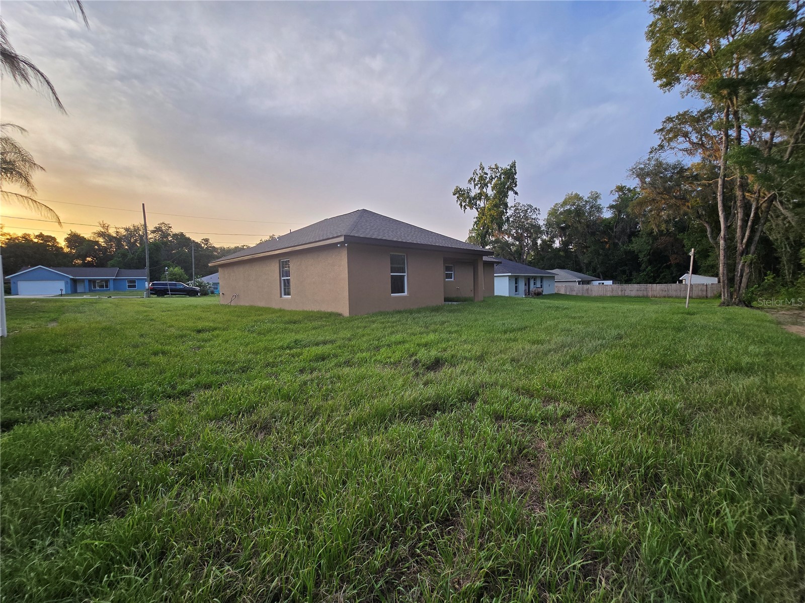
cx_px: 402
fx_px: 302
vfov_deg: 89.9
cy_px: 302
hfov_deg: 106.2
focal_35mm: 13
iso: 50
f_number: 2.2
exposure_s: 1/273
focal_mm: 2.2
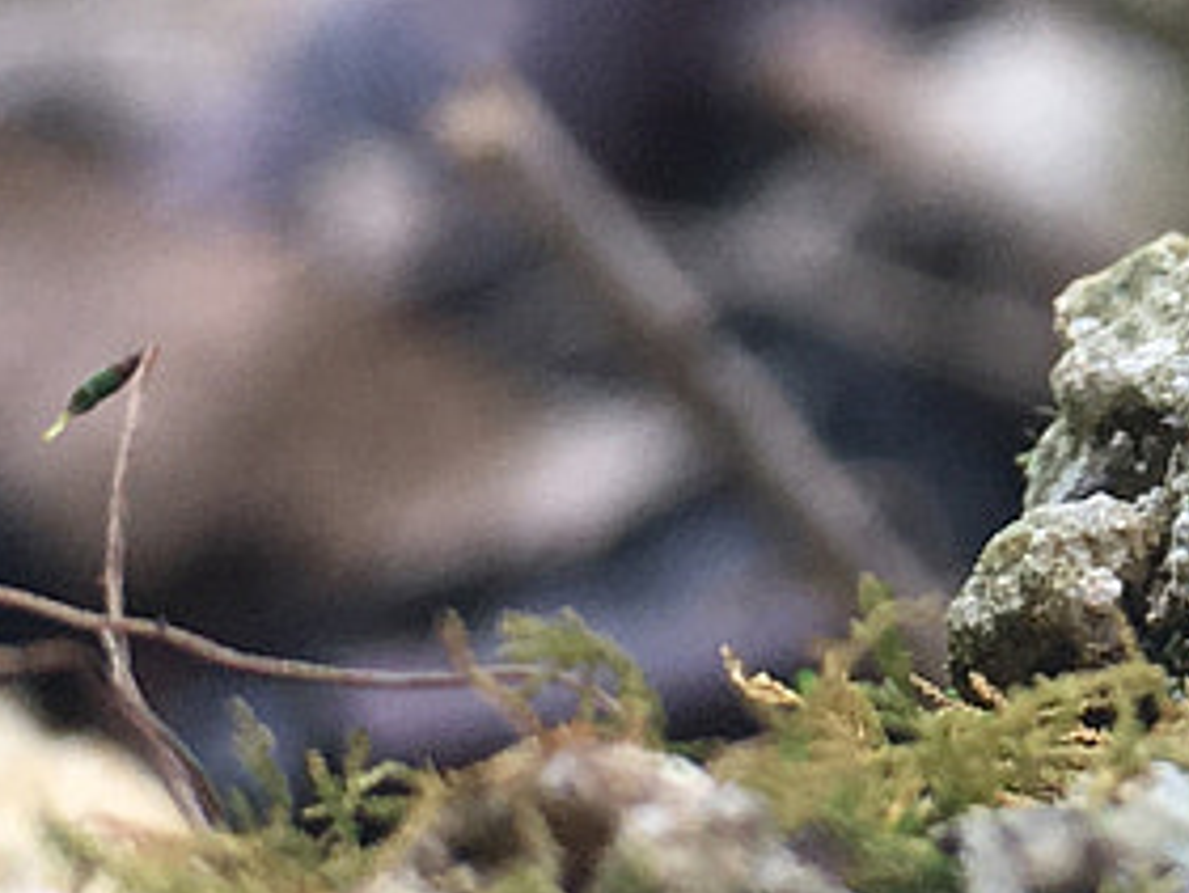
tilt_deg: -9.2
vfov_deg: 8.9
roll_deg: +1.5
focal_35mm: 165
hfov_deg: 11.6
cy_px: -4
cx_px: 1659
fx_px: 5670
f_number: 2.2
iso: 32
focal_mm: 4.15
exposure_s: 1/50
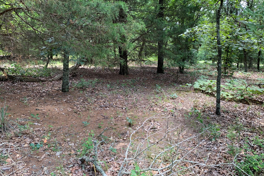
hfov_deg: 65.5
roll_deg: +0.9
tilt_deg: -5.4
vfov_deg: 46.3
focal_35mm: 28
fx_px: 205
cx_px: 137
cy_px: 77
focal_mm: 4.25
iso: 32
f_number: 1.8
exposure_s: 1/122
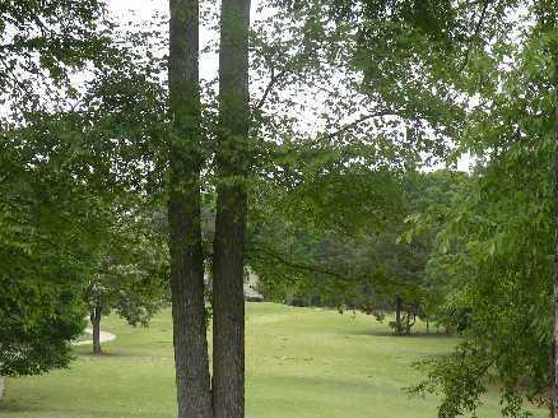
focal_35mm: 136
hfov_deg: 14.5
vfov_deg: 10.9
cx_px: 233
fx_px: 2191
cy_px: 274
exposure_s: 1/102
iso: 64
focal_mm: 16.4
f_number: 4
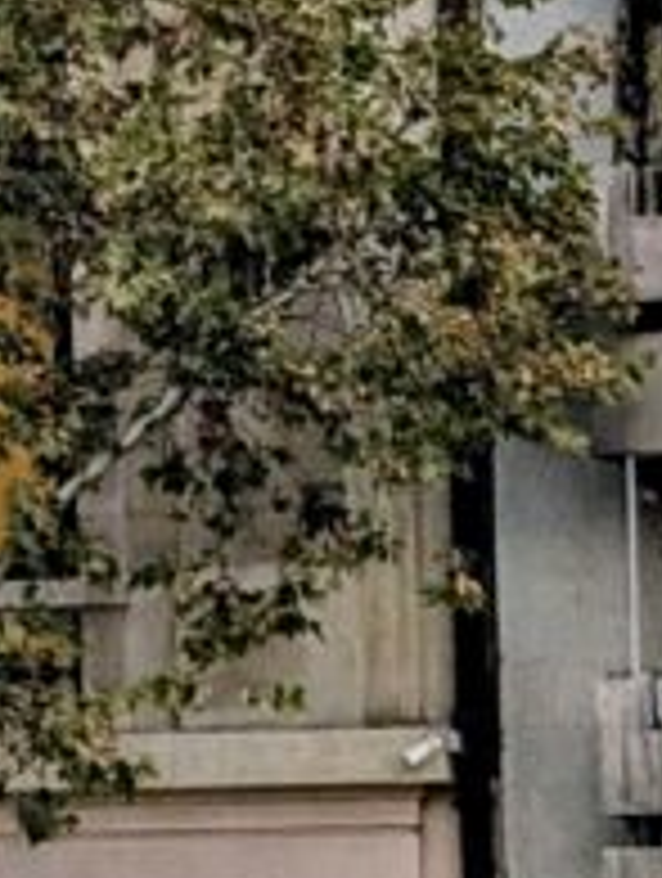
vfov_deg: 7.7
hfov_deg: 5.6
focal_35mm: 256
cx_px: -941
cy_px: 396
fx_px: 6506
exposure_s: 1/50.8
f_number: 1.68
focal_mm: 6.9
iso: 89
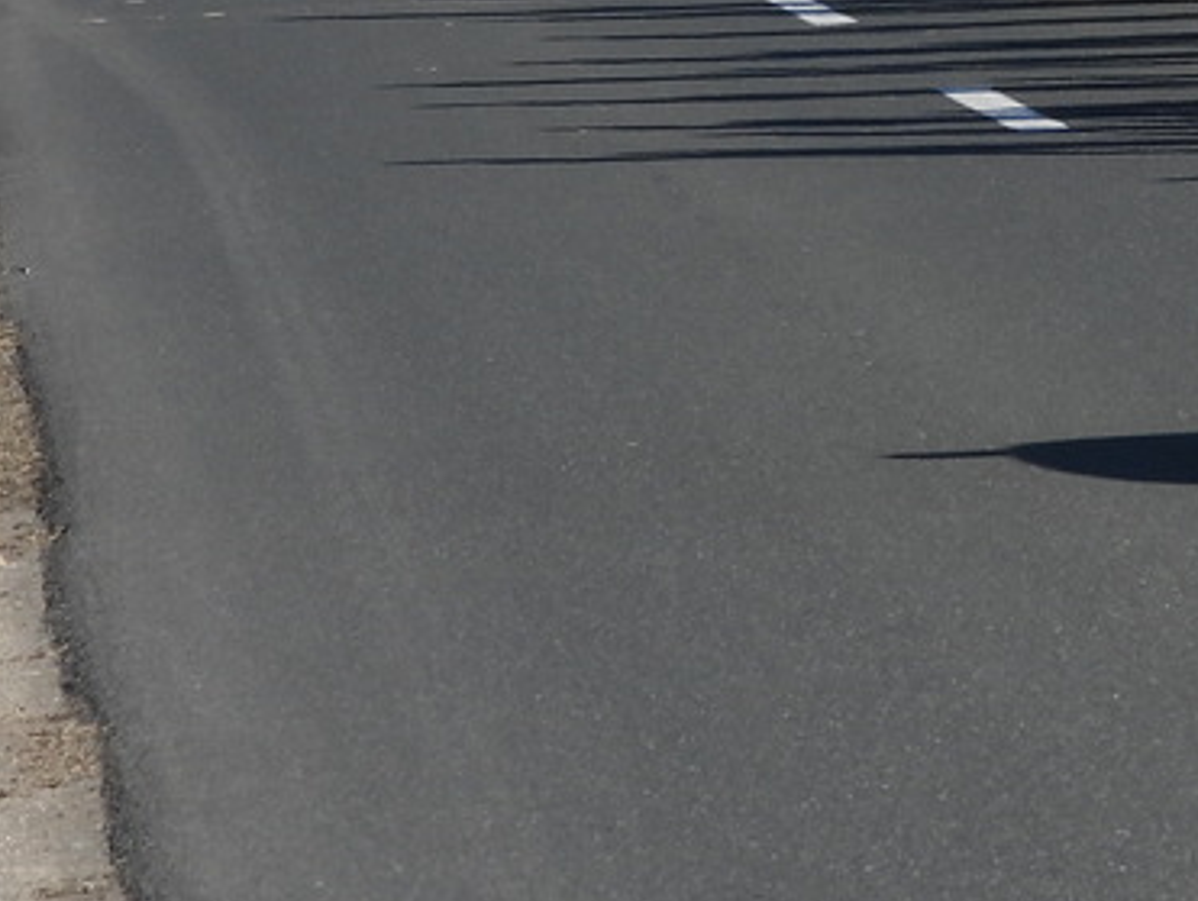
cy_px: -333
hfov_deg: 2.4
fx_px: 28545
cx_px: 1779
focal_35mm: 824
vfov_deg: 1.8
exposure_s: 1/800
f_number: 4.5
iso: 100
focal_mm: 45.8
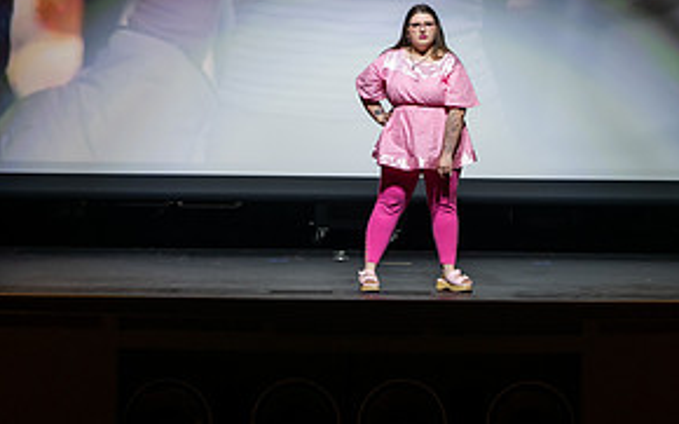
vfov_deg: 9.6
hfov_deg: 15.4
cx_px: 347
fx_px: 2516
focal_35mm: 136
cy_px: -16
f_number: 3.2
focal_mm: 86
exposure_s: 1/250
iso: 2000
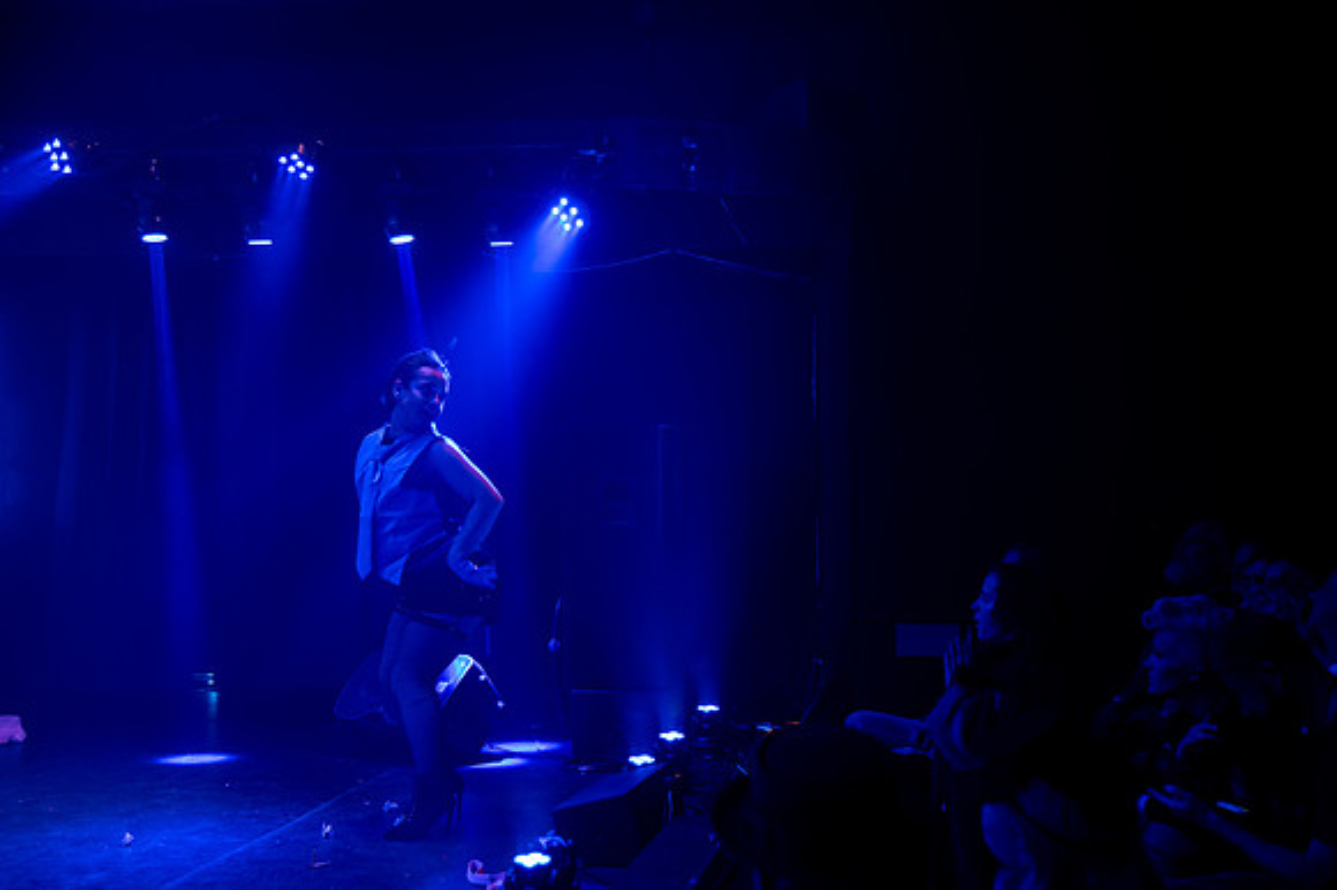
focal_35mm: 50
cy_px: 445
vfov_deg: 27.0
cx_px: 668
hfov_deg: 39.6
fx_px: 1856
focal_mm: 50
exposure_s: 1/80
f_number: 4
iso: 3200
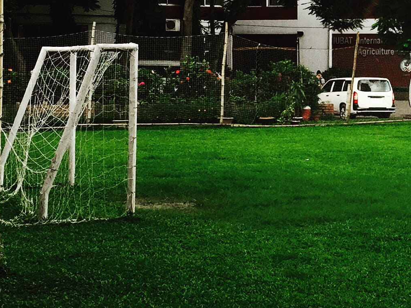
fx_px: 1104
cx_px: 392
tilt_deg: +0.4
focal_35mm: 93
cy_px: 81
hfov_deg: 20.5
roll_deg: -1.8
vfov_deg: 15.8
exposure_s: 1/100
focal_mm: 4.15
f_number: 2.2
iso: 32
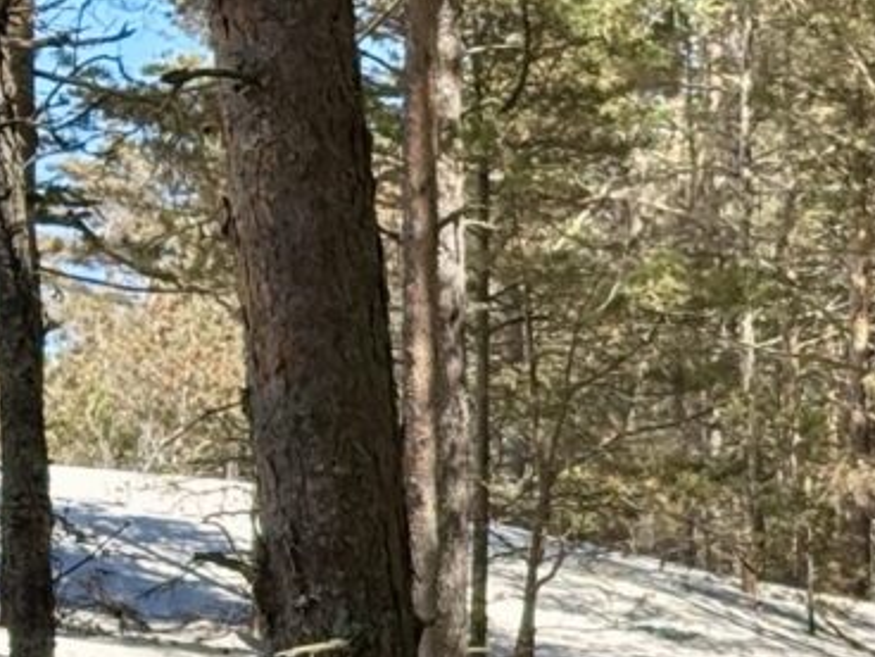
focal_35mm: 226
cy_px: 762
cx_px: 1493
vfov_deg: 6.5
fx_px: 5713
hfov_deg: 8.5
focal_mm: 5.96
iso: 32
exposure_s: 1/787
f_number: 1.6
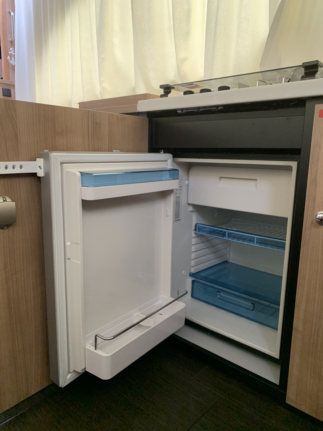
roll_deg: -1.5
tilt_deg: -9.7
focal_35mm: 26
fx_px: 323
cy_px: 216
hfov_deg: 53.1
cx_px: 162
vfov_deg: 67.3
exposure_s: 1/60
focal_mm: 4.25
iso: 250
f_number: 1.8
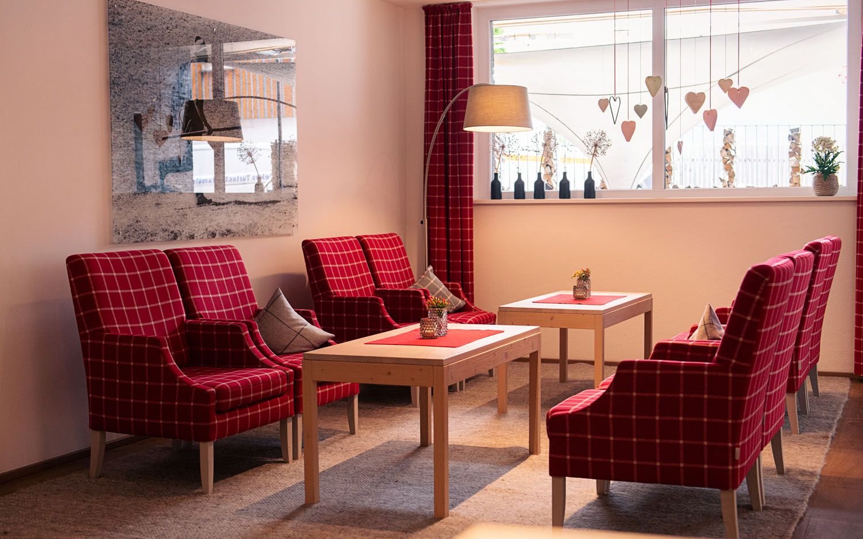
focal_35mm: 49
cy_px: 268
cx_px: 432
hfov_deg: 41.1
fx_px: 1152
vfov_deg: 26.3
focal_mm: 48
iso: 800
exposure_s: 1/100
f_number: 3.5
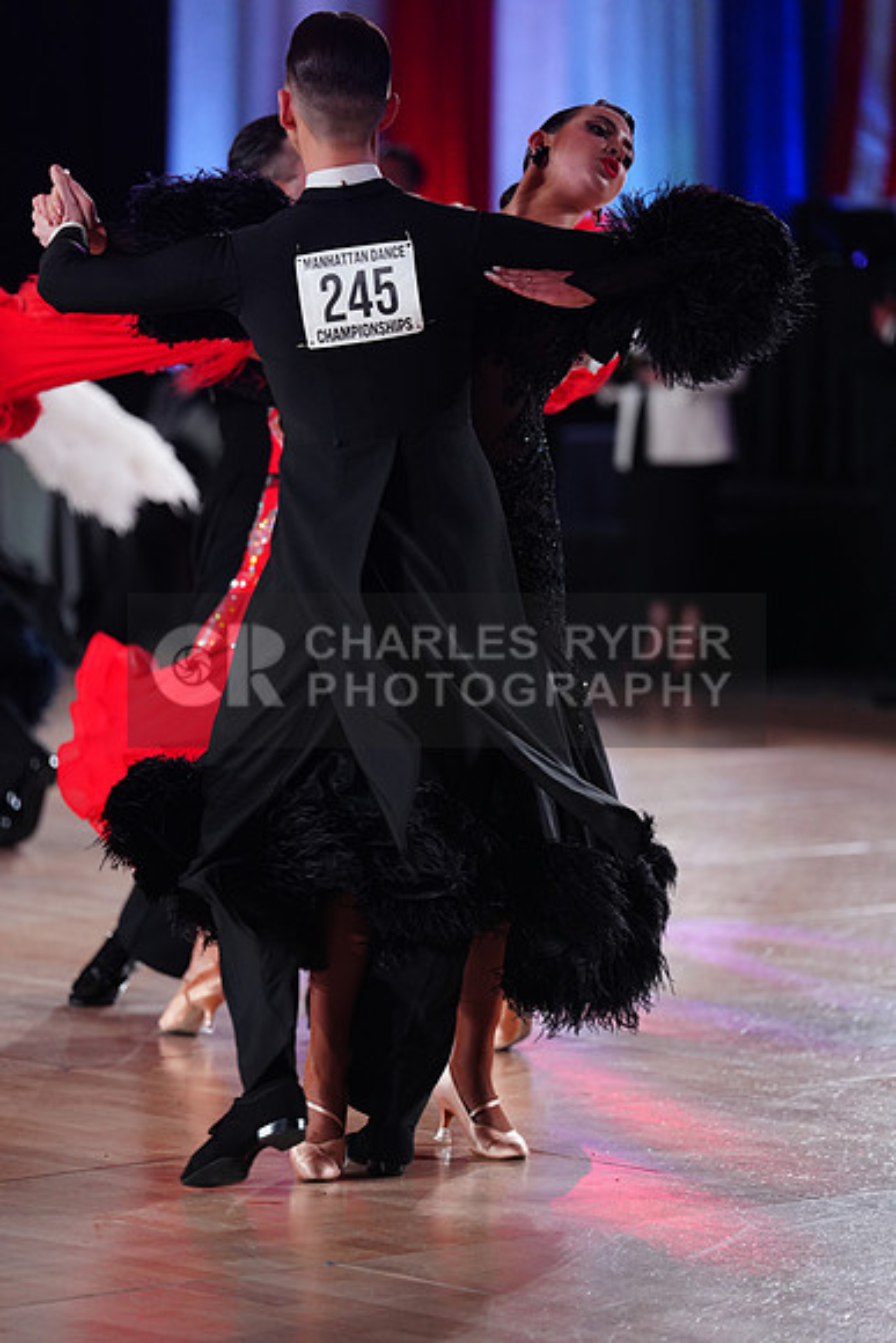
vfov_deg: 12.1
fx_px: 6342
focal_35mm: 170
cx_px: 448
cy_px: 672
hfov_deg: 8.1
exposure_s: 1/500
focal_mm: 170
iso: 1600
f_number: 2.8
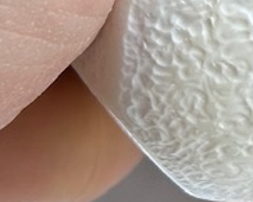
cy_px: -267
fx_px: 2467
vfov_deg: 4.6
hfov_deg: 5.6
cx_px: 684
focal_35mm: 330
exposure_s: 1/324
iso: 64
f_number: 1.78
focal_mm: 6.86
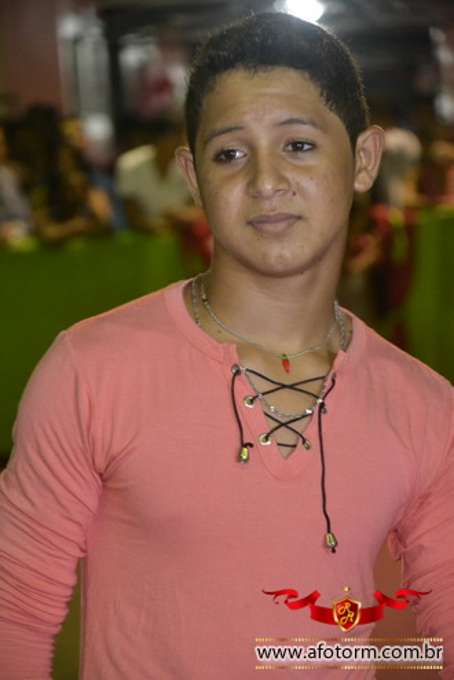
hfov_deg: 7.3
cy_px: 340
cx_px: 227
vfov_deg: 11.0
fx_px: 3547
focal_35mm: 188
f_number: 5.6
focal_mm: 125
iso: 3200
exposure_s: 1/60
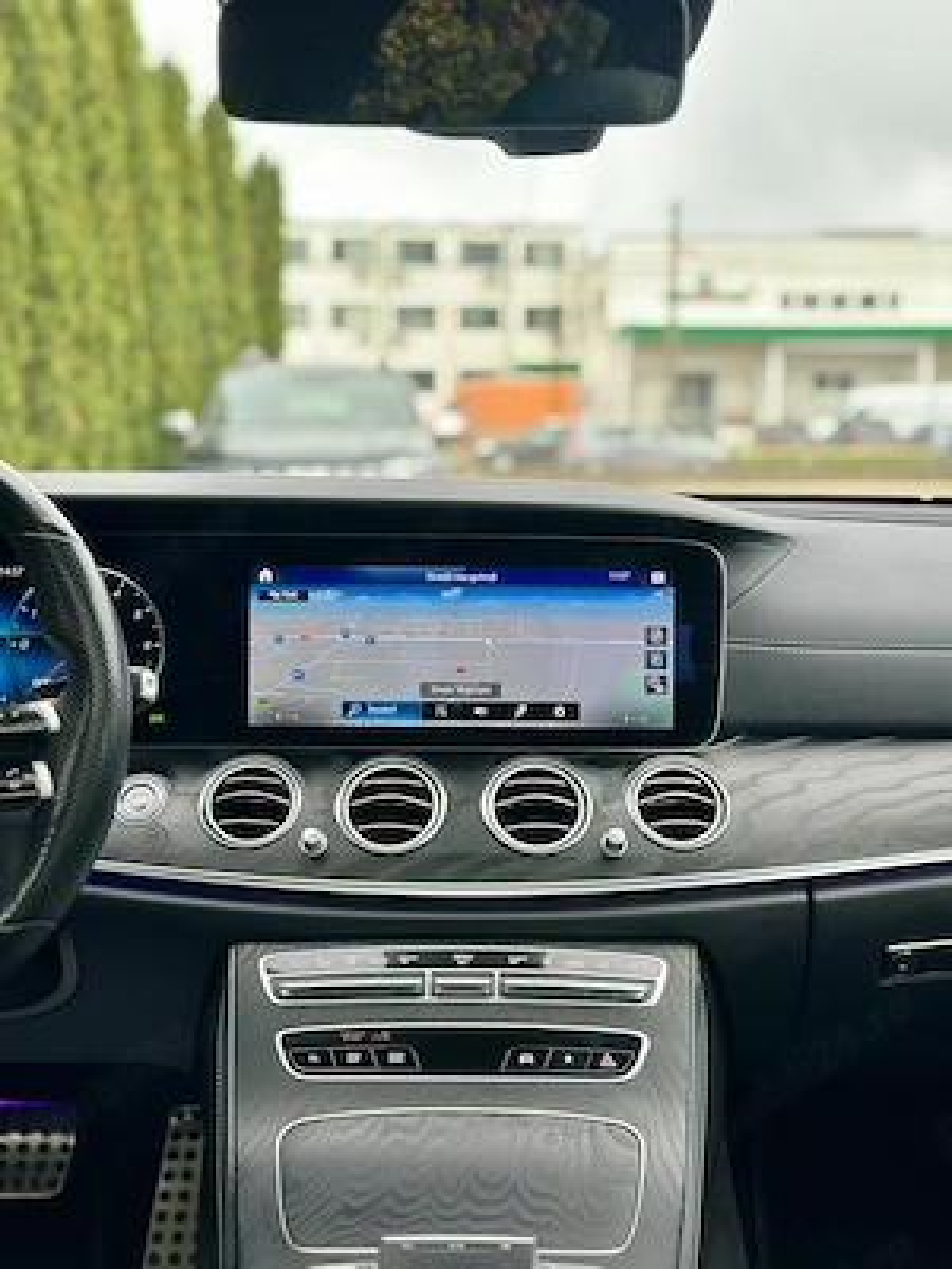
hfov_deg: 30.3
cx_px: 476
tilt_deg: -7.3
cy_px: 634
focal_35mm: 48
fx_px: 1760
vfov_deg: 39.7
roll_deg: -1.5
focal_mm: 6.86
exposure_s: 1/256
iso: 80
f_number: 1.78
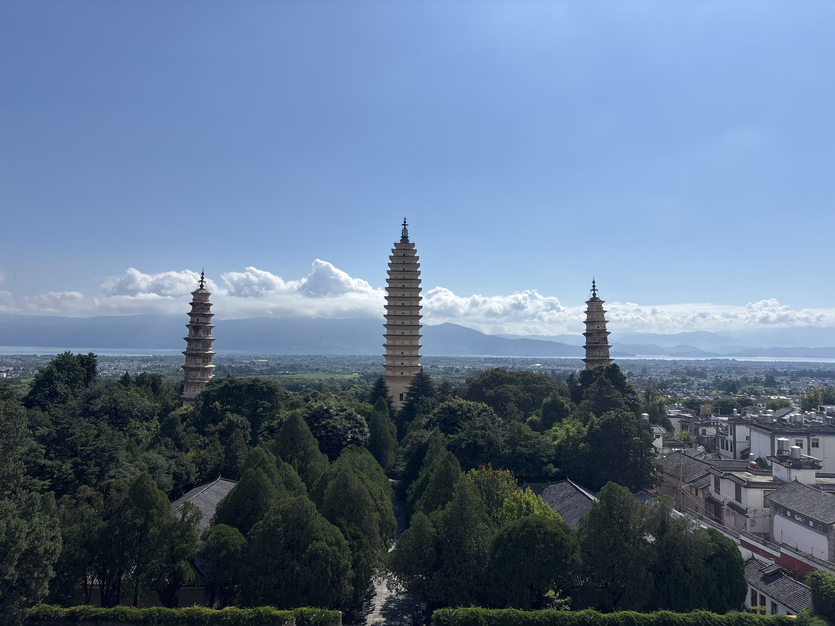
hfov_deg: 67.3
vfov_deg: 53.1
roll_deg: -0.8
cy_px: 313
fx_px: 627
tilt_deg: +2.7
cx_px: 418
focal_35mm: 26
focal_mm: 5.96
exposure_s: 1/8333
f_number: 1.6
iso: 50
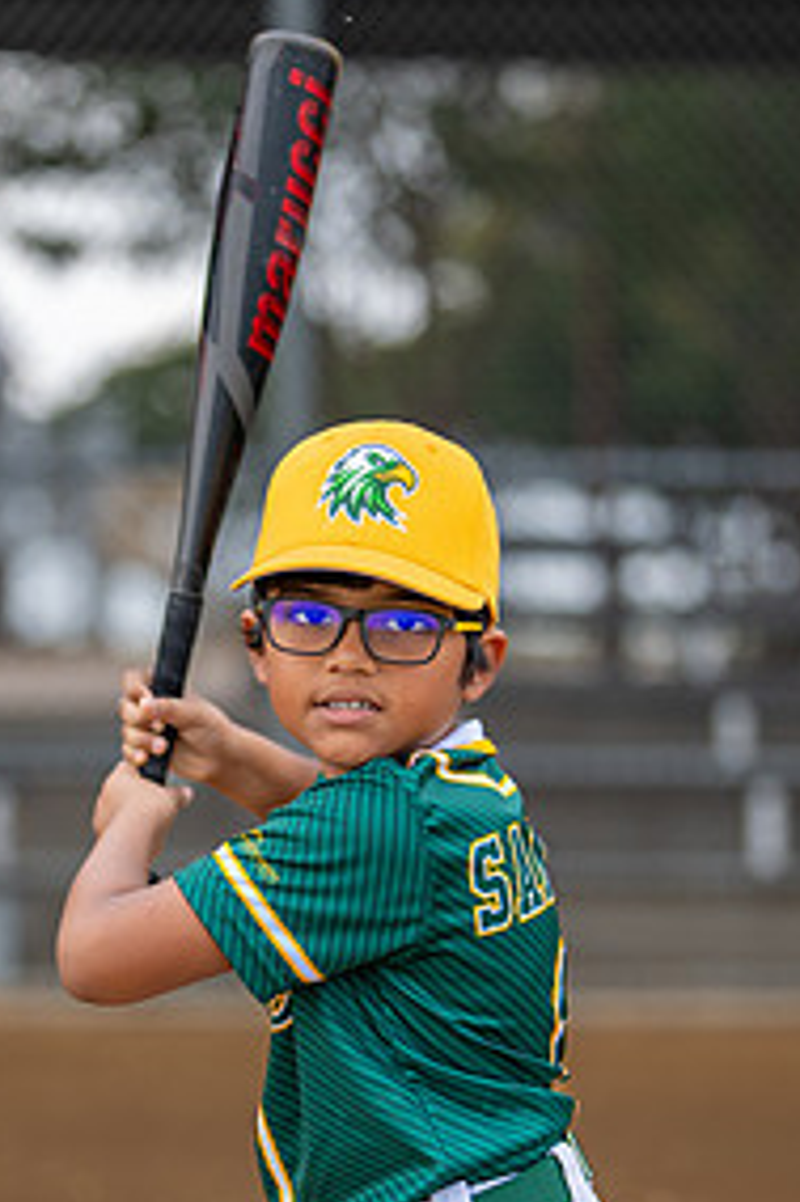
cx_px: 329
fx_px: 3838
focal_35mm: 115
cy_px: 741
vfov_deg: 17.8
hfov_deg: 11.9
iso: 200
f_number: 1.2
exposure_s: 1/3200
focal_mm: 50
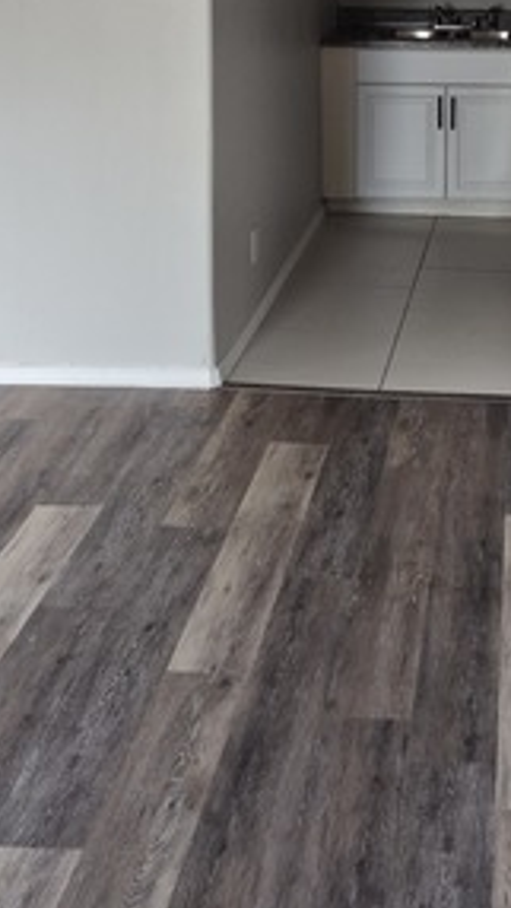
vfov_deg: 34.3
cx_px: 527
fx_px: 1348
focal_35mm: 56
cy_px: 29
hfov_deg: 20.7
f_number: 1.8
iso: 250
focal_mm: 5.4
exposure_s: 1/120
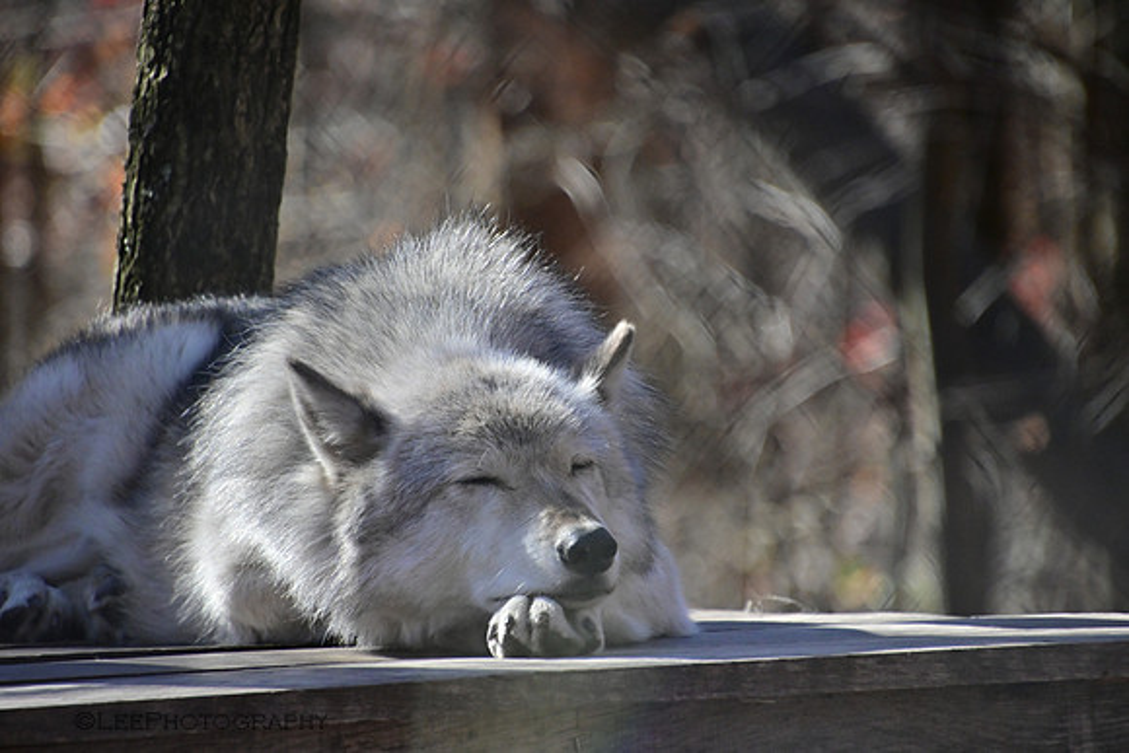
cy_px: 376
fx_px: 18820
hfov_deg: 3.4
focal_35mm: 600
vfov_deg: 2.3
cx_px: 564
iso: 1800
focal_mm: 400
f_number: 6.3
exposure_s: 1/2000
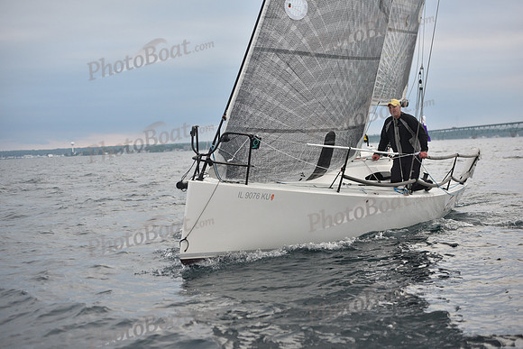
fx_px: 1017
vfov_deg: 19.5
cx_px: 262
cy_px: 174
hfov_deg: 28.8
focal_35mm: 70
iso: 640
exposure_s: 1/640
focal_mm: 70
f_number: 3.2
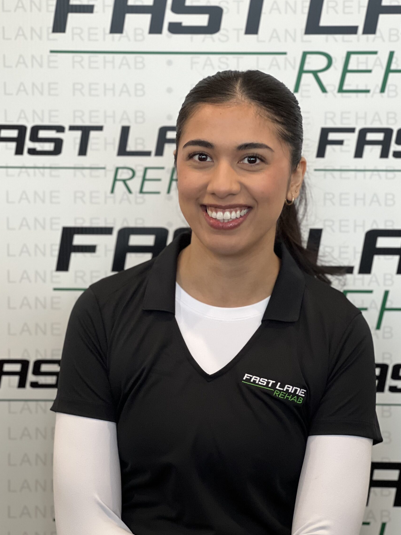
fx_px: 1344
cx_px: 218
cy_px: 285
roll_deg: -0.6
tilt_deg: -6.1
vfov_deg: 22.5
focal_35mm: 87
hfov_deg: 17.0
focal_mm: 9
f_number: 2.8
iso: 200
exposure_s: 1/40
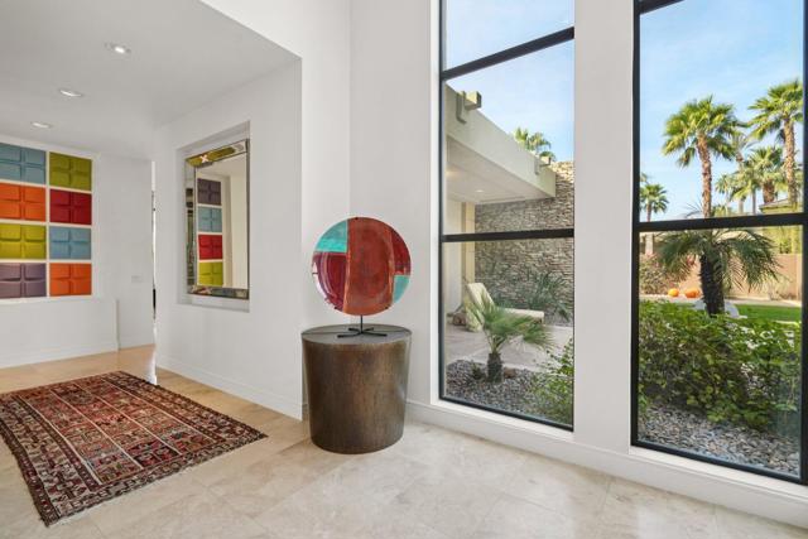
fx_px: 359
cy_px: 270
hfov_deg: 96.7
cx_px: 404
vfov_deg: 73.8
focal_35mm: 16
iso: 250
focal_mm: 16
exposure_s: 1/30
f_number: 8
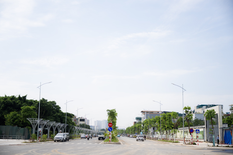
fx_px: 285
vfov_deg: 30.5
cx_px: 116
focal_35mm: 44
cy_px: 78
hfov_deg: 44.5
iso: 200
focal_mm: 44
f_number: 2.8
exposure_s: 1/2500
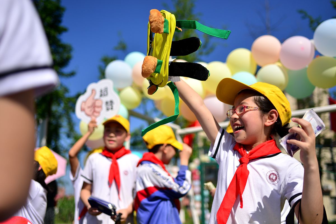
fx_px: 327
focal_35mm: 35
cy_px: 112
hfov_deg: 54.4
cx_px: 168
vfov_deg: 37.9
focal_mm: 35
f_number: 1.8
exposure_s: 1/8000
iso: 125
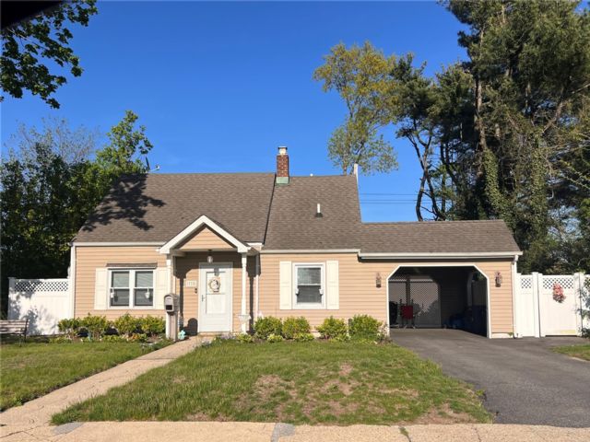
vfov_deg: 53.1
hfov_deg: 67.3
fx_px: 443
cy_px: 221
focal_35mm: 26
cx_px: 295
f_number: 1.5
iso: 50
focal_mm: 5.7
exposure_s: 1/4831
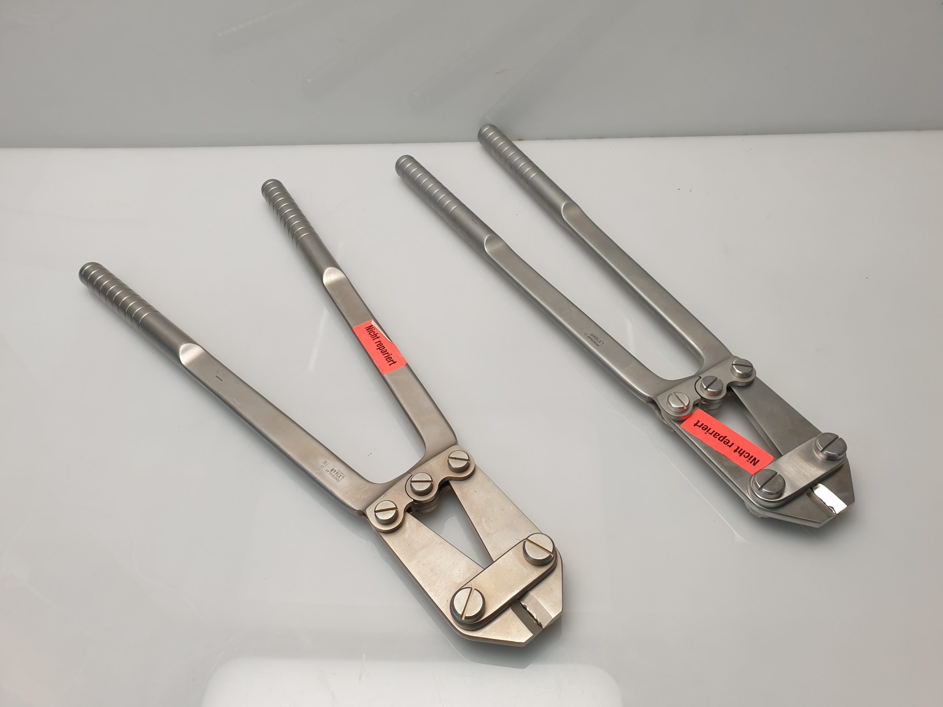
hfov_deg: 67.3
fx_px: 708
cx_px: 472
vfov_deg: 53.1
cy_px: 354
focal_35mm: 26
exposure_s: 1/50
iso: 50
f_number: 2.4
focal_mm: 4.3
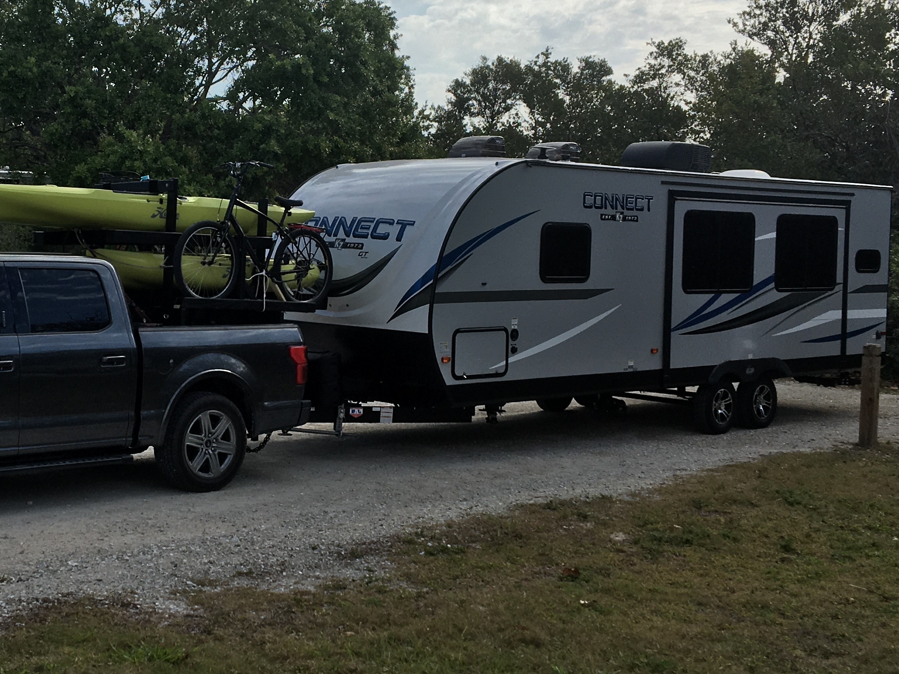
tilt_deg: -1.0
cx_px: 251
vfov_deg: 26.1
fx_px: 1454
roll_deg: +0.3
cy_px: 291
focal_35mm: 56
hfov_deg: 33.8
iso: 25
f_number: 2.2
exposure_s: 1/3077
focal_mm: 4.15
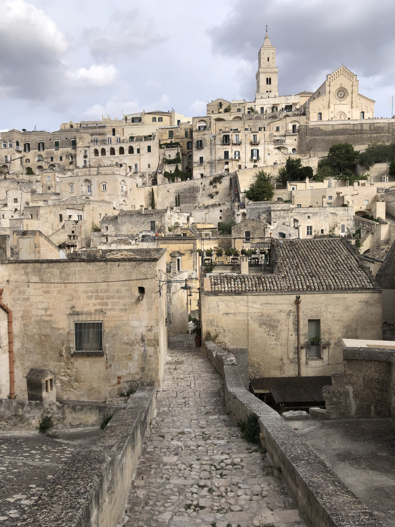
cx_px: 198
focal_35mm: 28
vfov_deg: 63.4
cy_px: 264
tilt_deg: -3.2
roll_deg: +1.2
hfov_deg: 49.7
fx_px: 426
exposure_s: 1/1736
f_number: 1.8
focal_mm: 4
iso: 20
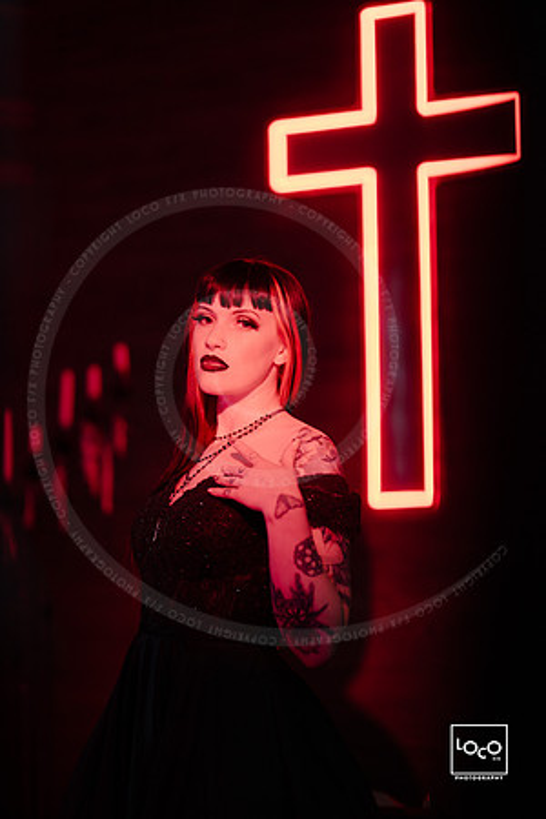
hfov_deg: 16.1
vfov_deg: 23.9
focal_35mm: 85
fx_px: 1934
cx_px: 273
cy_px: 410
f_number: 1.2
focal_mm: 85
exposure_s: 1/320
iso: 320
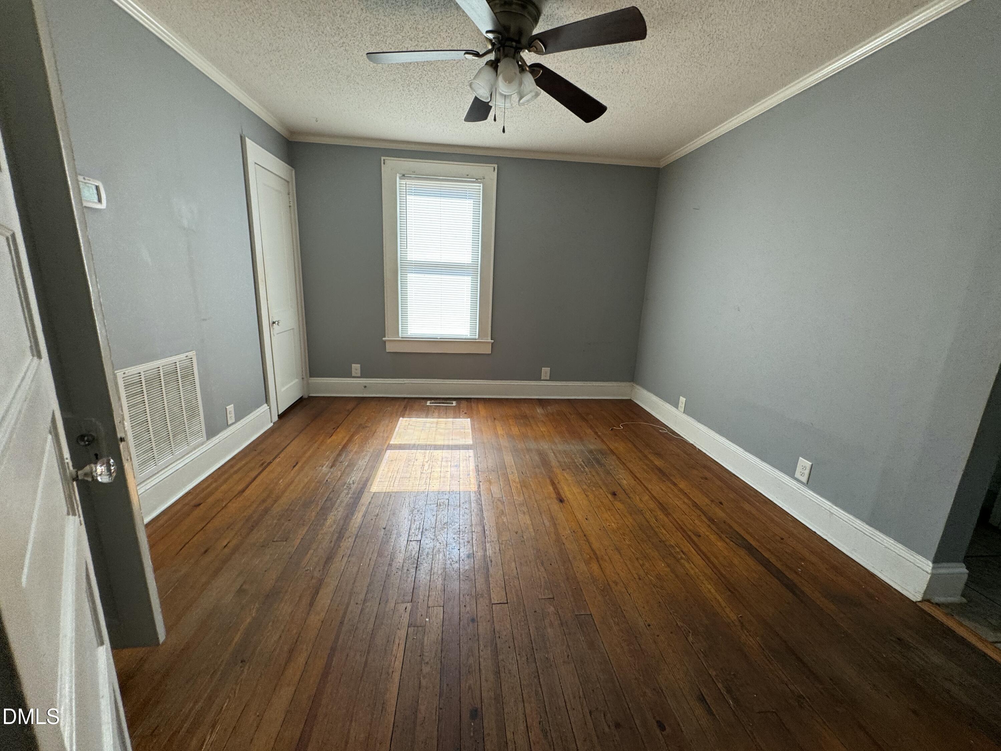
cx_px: 500
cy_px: 376
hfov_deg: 102.1
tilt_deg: -14.1
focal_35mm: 14
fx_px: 405
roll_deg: -3.7
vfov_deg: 85.7
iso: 100
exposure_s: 1/99
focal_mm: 2.22
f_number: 2.2
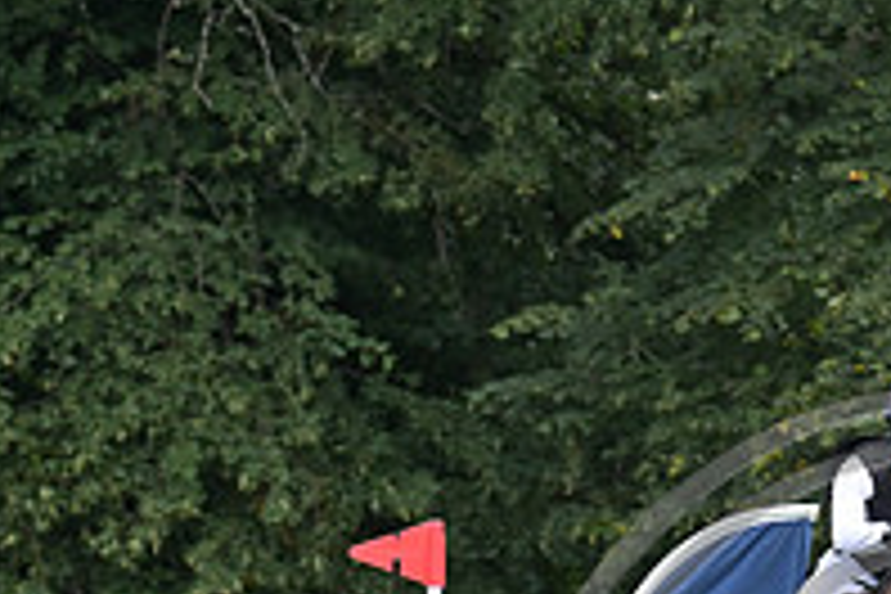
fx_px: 21729
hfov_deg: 2.3
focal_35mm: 878
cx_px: 922
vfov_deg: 1.6
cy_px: 783
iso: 1000
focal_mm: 200
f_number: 5.6
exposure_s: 1/1250
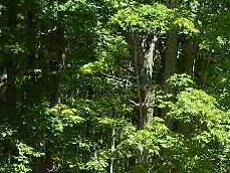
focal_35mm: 183
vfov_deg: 8.1
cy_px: 93
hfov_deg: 10.5
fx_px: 1217
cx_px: 332
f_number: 3.5
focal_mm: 7.3
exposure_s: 1/320
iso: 80
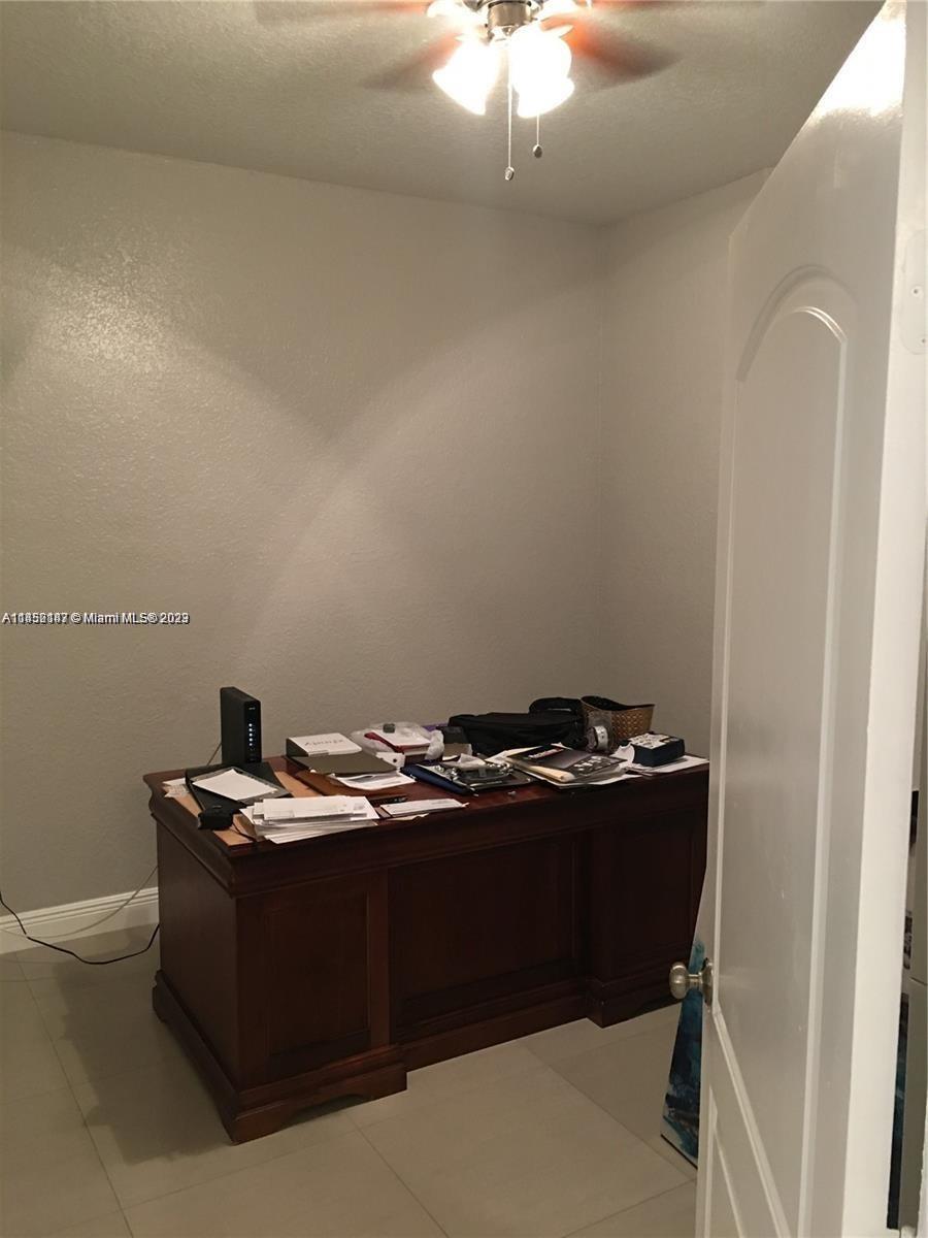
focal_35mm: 29
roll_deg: -1.3
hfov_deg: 48.2
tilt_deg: -5.8
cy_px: 619
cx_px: 464
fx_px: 1037
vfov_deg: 61.7
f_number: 2.2
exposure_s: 1/4
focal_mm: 4.15
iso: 50
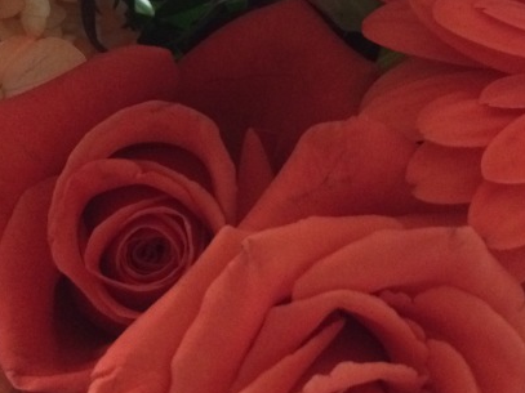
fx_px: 1107
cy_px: 59
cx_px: 302
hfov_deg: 26.7
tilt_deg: -48.4
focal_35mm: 73
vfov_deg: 19.9
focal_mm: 4.15
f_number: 2.2
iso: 400
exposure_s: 1/15
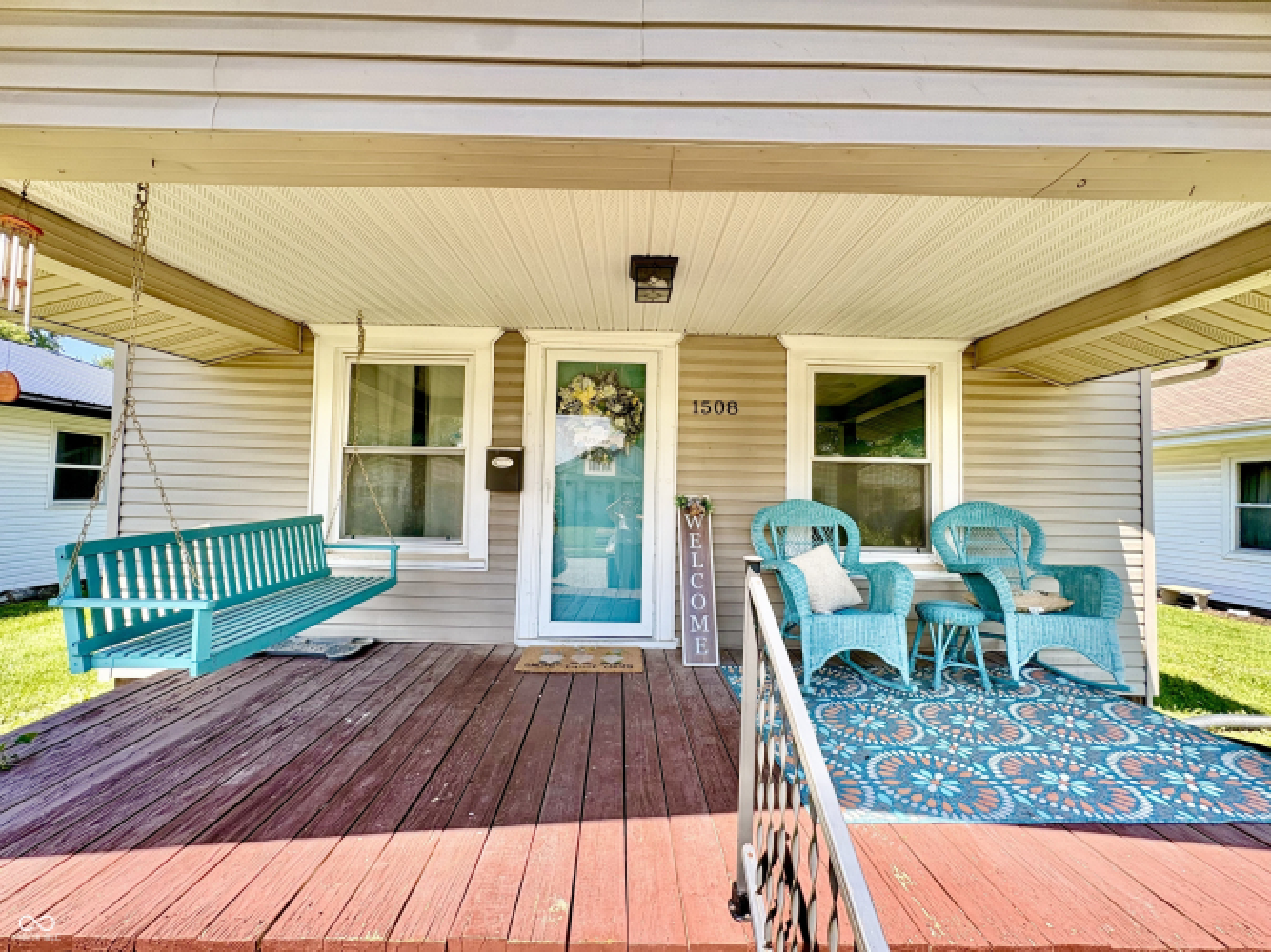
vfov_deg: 85.7
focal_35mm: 14
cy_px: 476
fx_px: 514
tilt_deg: +1.9
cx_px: 636
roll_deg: +0.0
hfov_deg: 102.1
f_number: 2.2
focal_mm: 2.22
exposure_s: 1/362
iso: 40
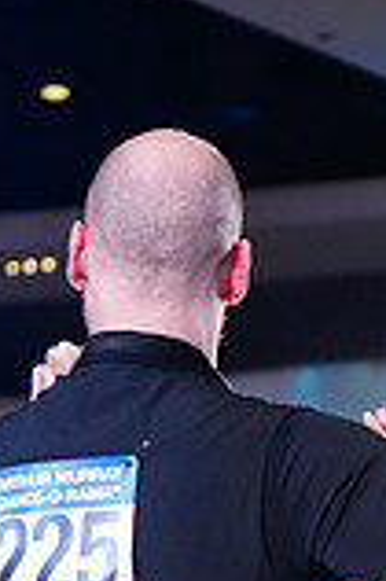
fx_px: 4916
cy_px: 1044
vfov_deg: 6.6
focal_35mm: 305
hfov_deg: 4.5
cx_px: 138
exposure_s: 1/400
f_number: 4
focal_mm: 83
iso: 4000
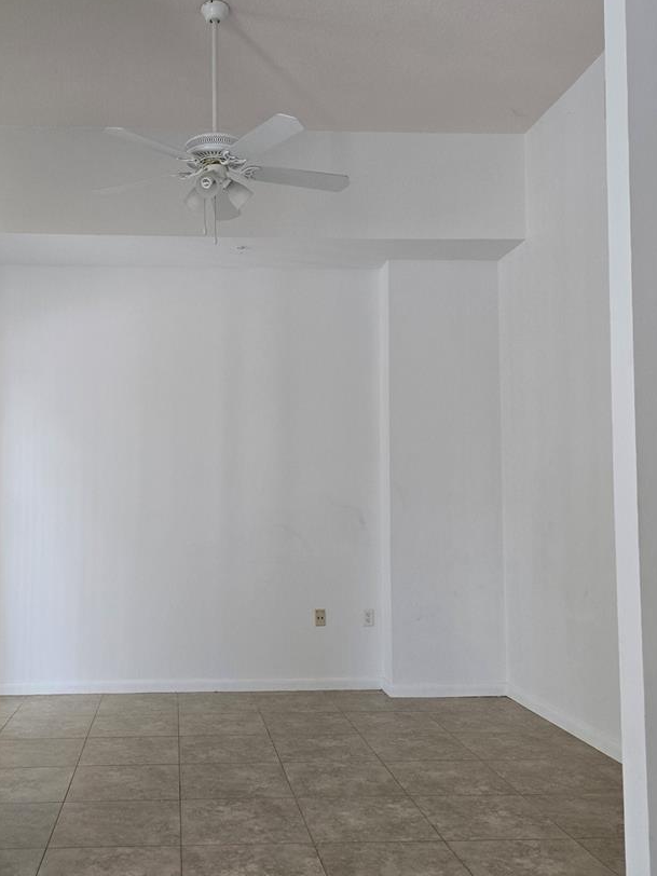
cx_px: 223
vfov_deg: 53.9
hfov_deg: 41.3
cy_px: 462
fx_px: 860
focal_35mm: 34
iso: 160
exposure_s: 1/180
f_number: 1.7
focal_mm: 6.3
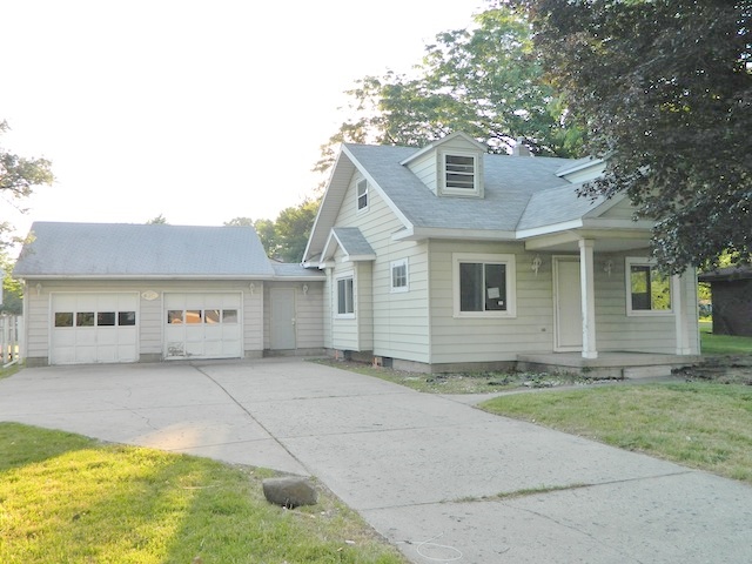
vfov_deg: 45.4
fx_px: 673
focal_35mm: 31
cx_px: 376
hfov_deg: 58.4
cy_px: 282
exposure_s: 1/100
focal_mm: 5.6
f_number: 3.2
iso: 80
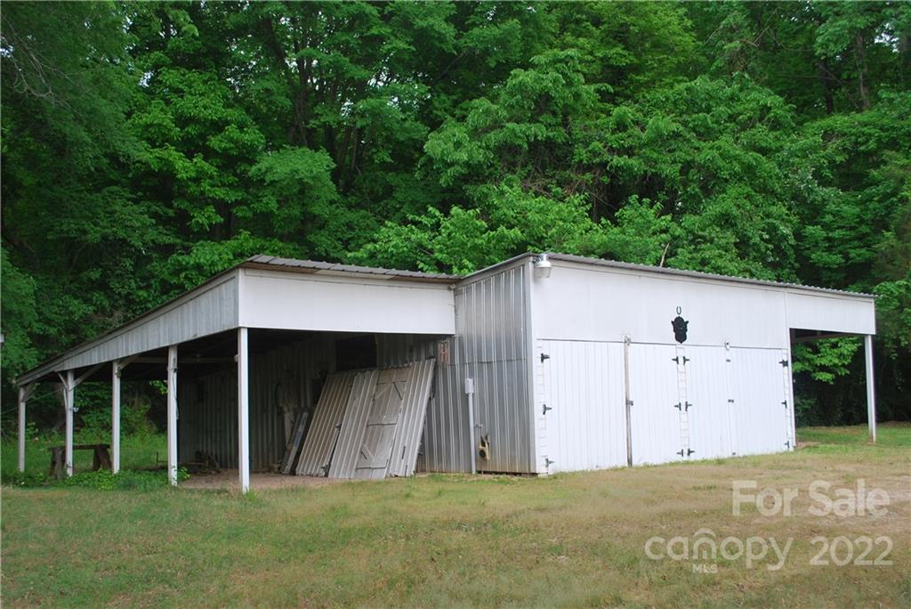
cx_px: 456
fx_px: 911
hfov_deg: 53.1
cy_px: 304
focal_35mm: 36
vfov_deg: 36.9
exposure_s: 1/60
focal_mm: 24
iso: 200
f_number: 6.3
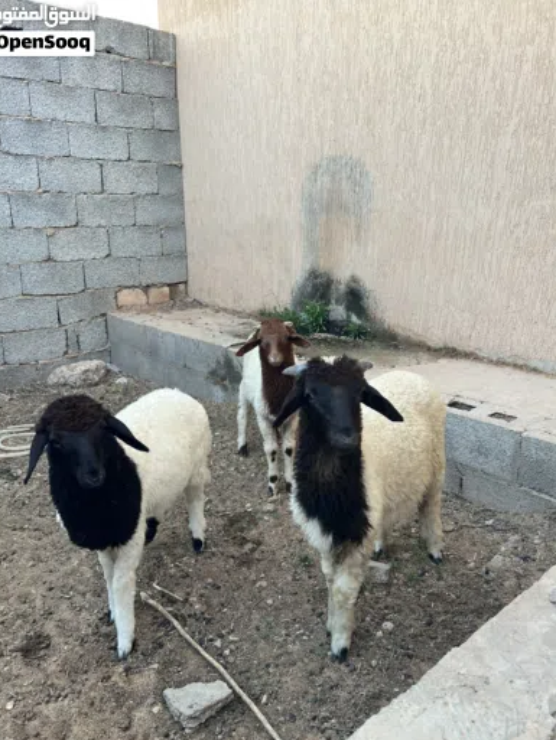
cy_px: 383
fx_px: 578
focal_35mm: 27
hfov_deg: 51.4
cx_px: 273
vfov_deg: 65.3
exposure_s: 1/121
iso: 80
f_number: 1.5
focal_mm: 5.7
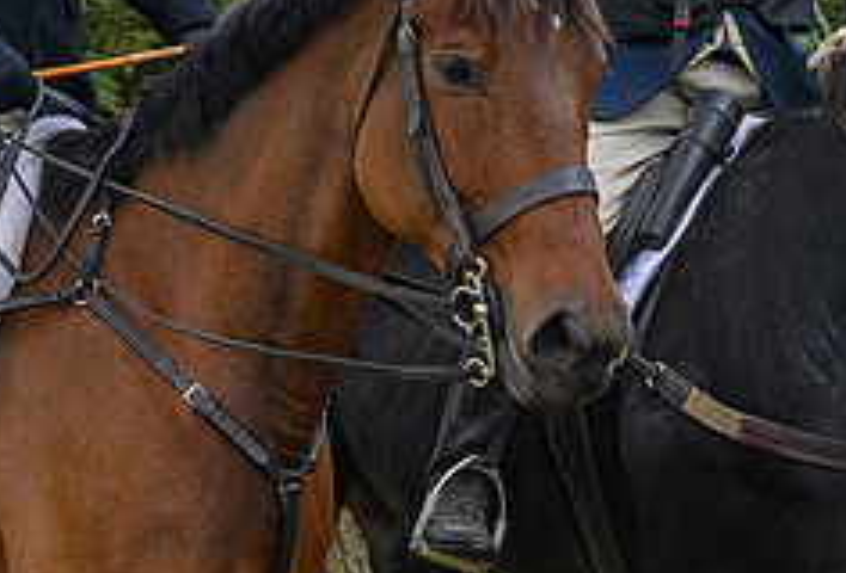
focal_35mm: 189
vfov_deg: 7.3
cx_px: 352
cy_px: 38
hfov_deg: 10.8
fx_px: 4464
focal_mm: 70
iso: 2000
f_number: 5.6
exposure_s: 1/200
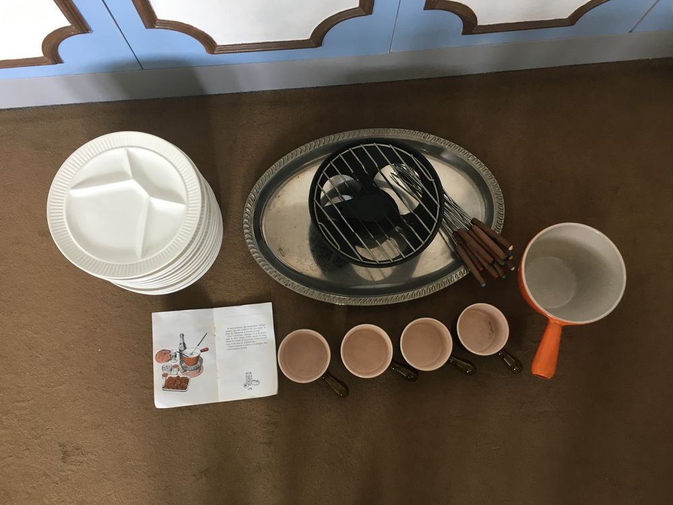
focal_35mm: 29
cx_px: 336
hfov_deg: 61.7
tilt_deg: -78.8
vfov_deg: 48.2
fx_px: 564
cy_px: 252
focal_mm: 4.15
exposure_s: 1/33
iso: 100
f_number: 2.2
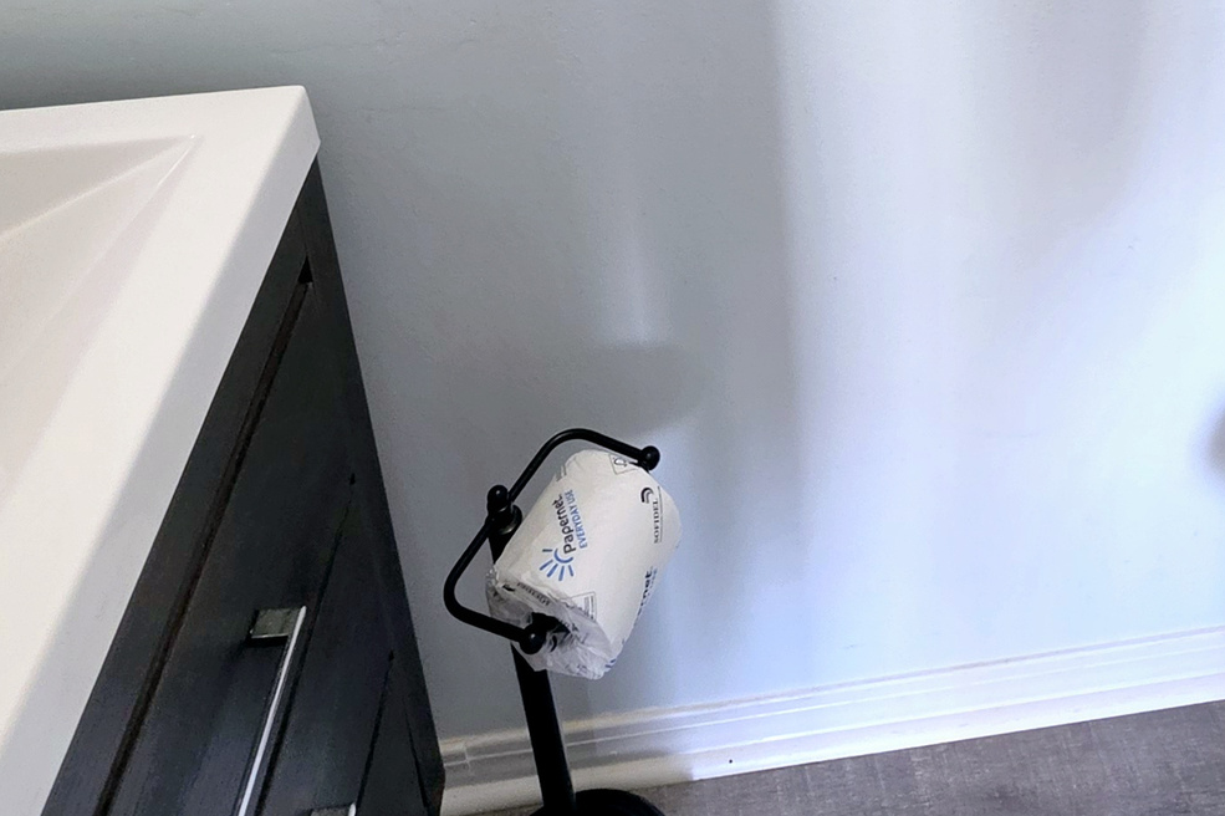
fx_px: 1327
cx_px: 969
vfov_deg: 28.0
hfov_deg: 47.1
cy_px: -259
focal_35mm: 39
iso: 160
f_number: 1.9
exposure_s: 1/60.2
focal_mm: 2.2
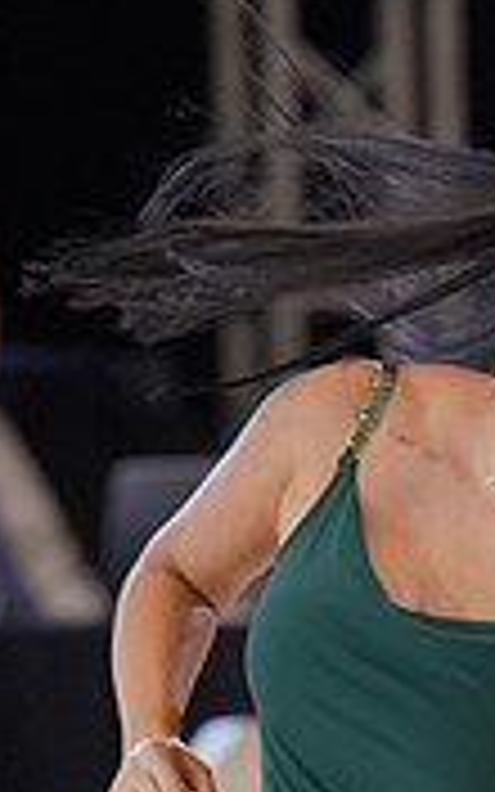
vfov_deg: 2.8
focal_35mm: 756
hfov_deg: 1.7
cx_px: 637
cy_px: 990
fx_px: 16318
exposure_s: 1/500
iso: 800
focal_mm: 150
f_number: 2
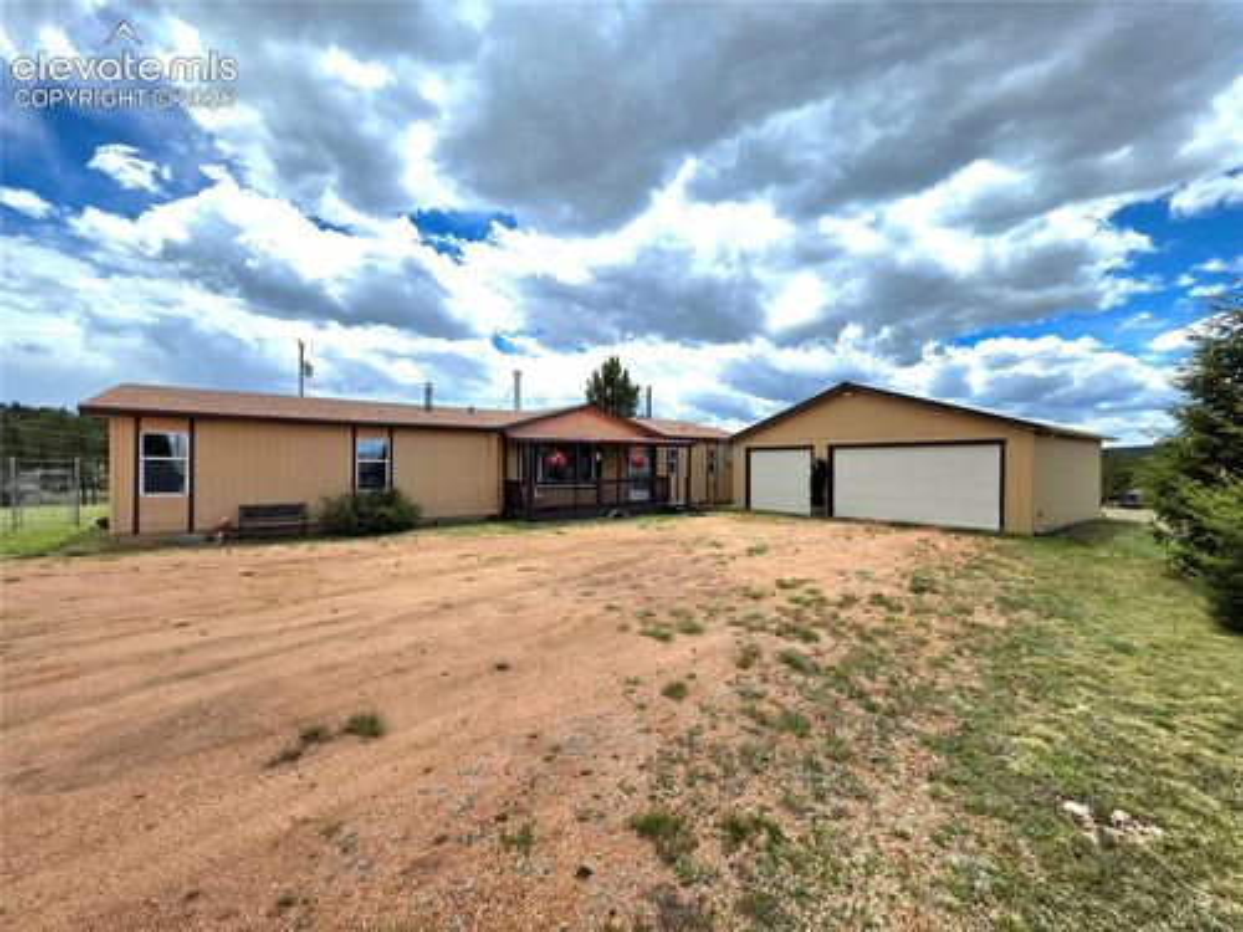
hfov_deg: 106.2
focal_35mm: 13
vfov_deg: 89.9
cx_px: 622
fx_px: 467
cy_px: 466
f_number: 1.9
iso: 40
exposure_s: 1/5000
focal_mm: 2.2
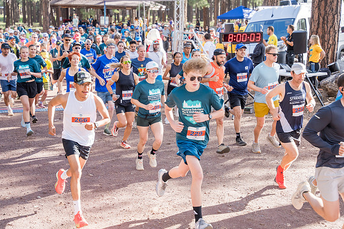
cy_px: 114
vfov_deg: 19.5
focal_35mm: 70
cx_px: 172
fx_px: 669
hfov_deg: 28.8
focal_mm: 70
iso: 800
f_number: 5
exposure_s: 1/400
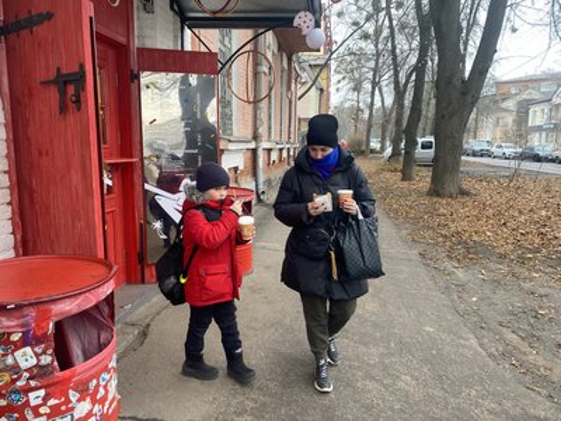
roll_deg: -1.1
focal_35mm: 26
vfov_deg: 53.1
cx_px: 280
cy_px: 210
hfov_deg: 67.3
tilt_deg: -12.0
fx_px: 421
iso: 125
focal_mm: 4.25
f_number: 1.8
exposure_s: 1/113
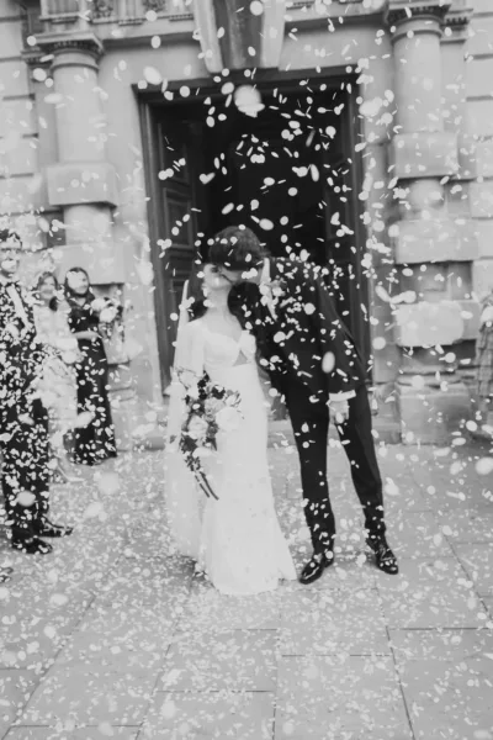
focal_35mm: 35
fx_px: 719
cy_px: 370
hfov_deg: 37.9
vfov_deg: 54.4
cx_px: 246
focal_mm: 35
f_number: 4
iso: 500
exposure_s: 1/1600
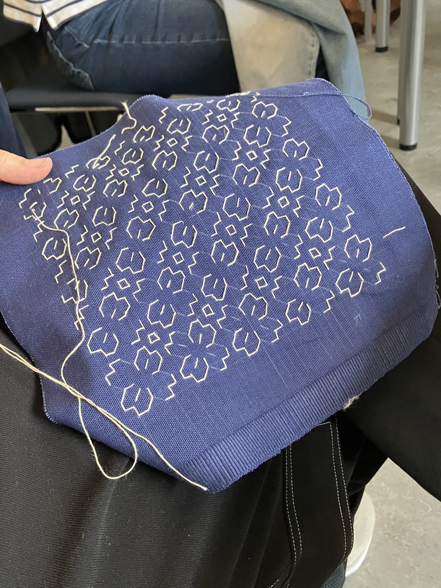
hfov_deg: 45.4
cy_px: 285
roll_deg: +14.4
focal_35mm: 31
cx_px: 204
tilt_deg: -40.3
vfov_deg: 58.3
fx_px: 526
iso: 320
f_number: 1.8
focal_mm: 3.99
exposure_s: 1/60
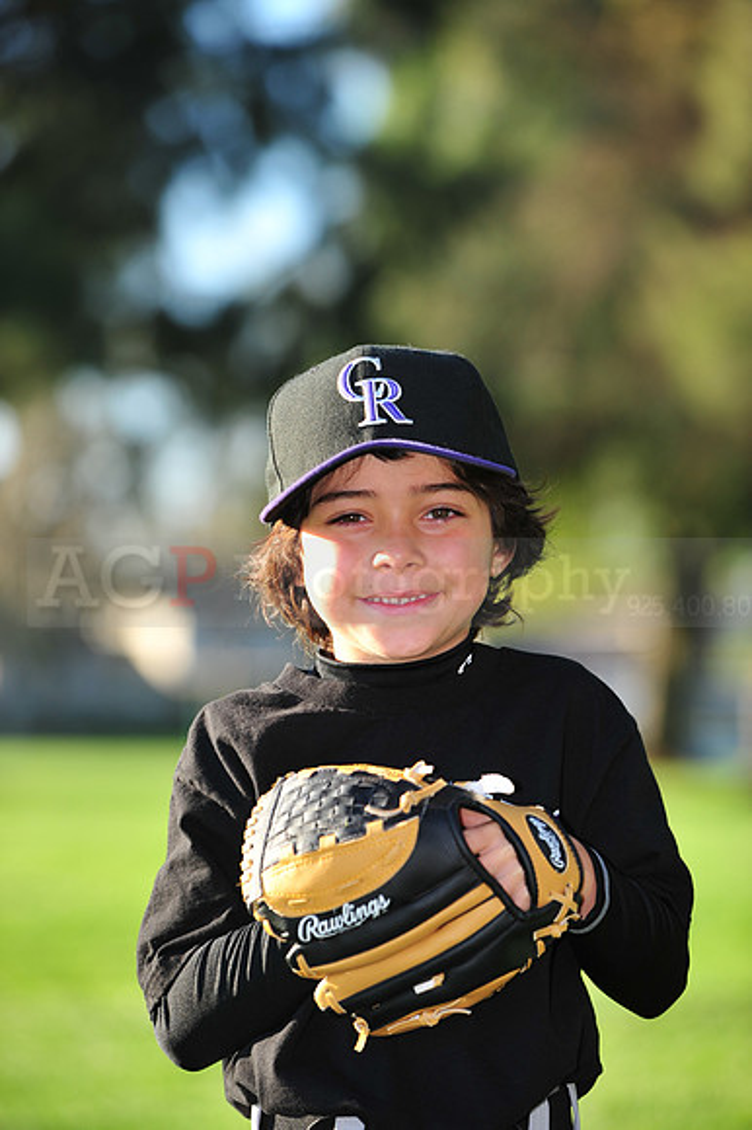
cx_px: 376
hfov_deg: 8.8
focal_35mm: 155
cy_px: 565
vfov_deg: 13.3
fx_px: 4862
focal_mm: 155
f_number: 4.5
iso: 200
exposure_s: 1/400
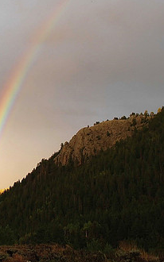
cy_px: 114
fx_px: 437
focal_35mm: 61
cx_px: -9
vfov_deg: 33.4
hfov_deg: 20.4
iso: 200
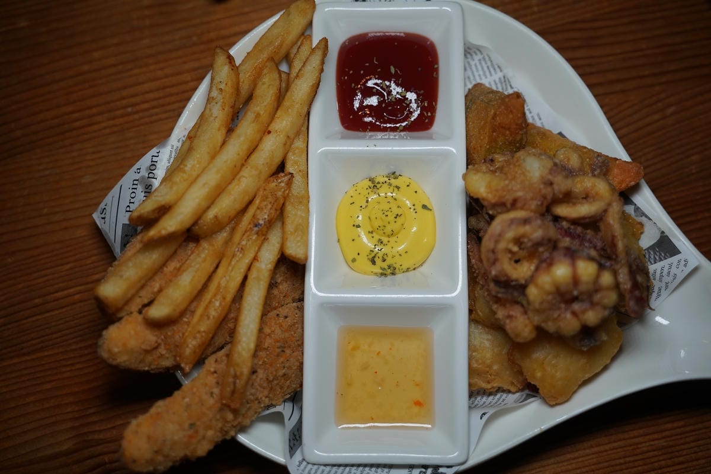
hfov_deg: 49.6
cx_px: 356
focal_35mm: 39
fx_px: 770
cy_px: 237
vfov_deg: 34.2
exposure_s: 1/100
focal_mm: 39
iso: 100
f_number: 4.5
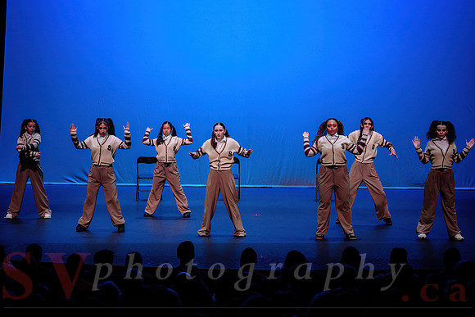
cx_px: 219
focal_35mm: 88
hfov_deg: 23.1
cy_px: 146
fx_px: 1164
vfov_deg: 15.5
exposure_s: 1/400
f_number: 2.8
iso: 1250
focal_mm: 82
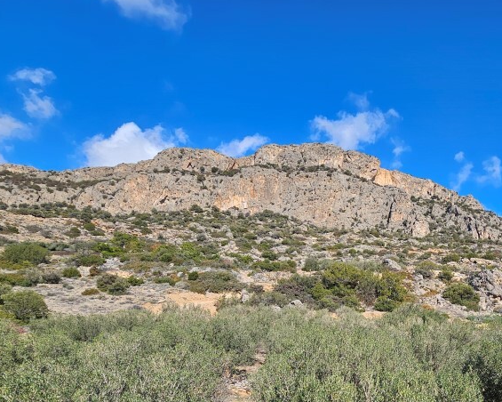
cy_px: 331
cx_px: 389
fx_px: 342
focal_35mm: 23
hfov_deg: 67.0
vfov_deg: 55.8
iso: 50
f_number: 2.2
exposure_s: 1/1941
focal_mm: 2.2
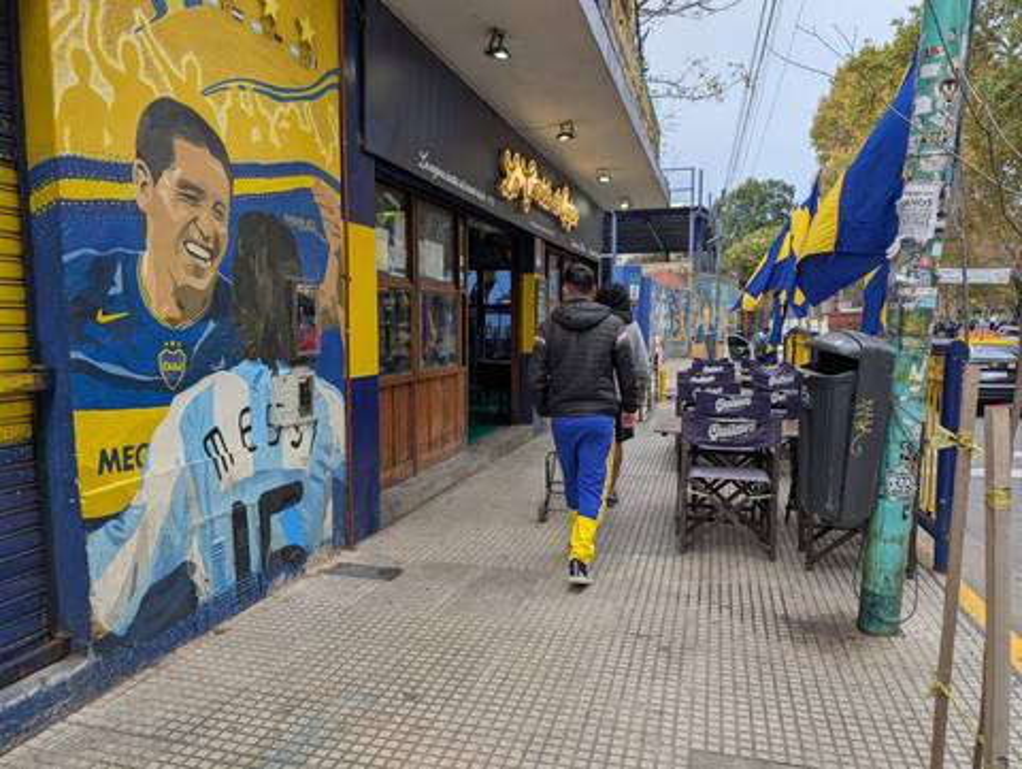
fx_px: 709
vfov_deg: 56.9
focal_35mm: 24
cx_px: 511
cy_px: 384
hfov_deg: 71.5
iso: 20
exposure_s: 1/205
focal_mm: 6.9
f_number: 1.68
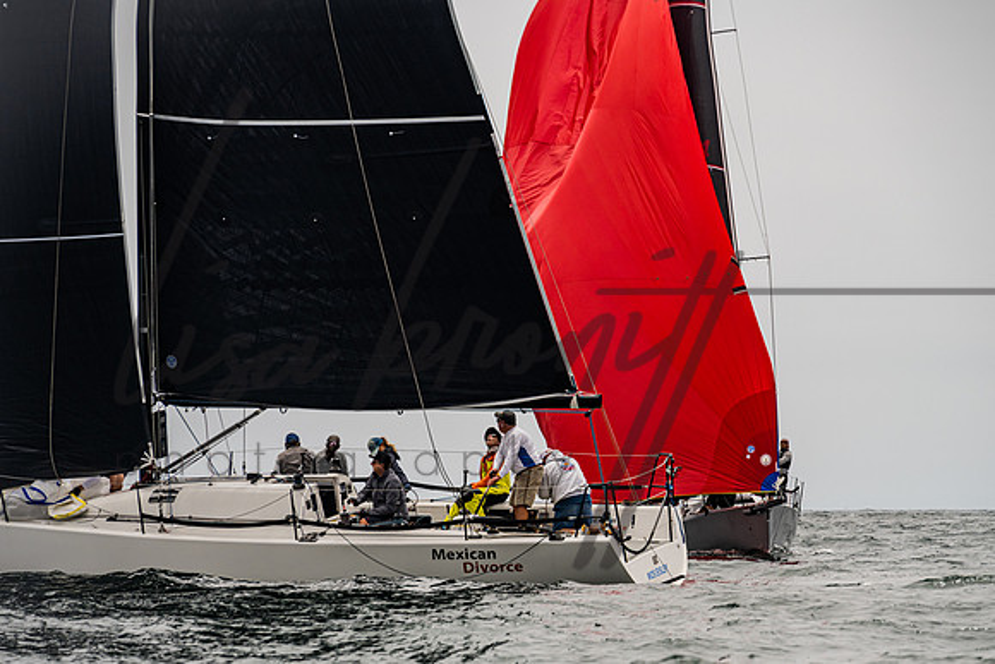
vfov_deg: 5.6
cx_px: 601
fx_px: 6789
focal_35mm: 246
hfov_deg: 8.4
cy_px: 398
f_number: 6.3
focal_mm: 200
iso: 250
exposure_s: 1/1000
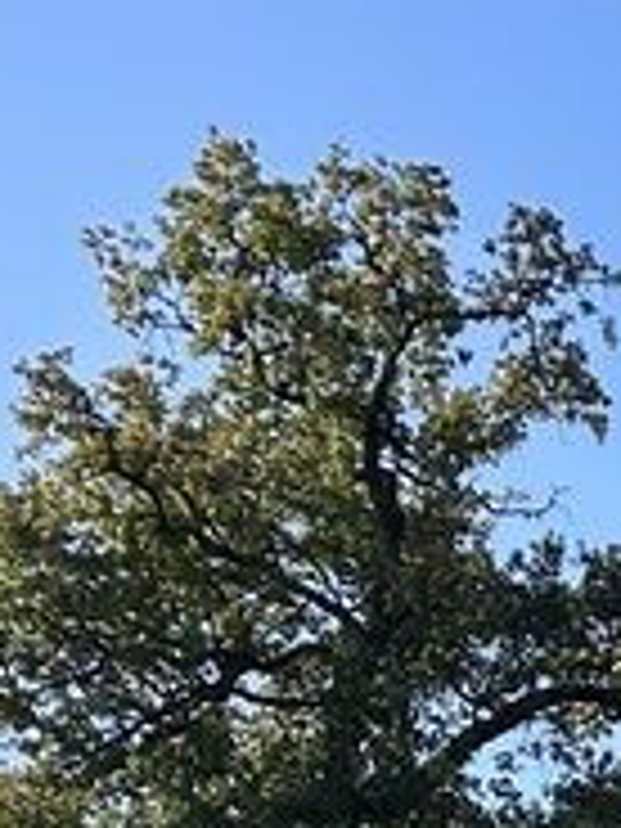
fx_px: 3373
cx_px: 1008
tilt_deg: +9.7
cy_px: 1328
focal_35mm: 141
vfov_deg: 13.1
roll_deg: +1.8
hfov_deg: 10.1
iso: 50
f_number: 1.5
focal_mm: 5.7
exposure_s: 1/2632
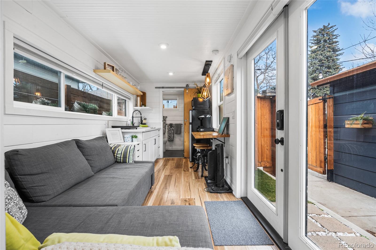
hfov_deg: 96.7
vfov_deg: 73.7
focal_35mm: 16
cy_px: 125
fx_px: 167
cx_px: 188
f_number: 8
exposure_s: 1/4
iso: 200
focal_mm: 16
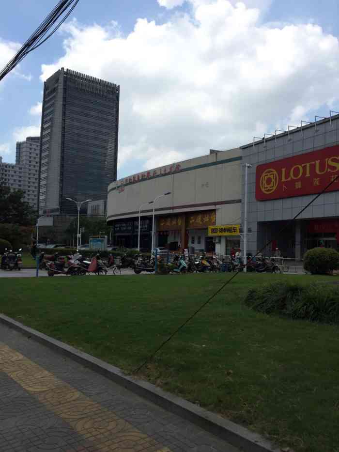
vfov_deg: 61.7
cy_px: 226
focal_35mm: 29
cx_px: 170
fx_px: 379
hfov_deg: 48.2
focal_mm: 4.15
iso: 32
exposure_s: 1/2825
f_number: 2.2
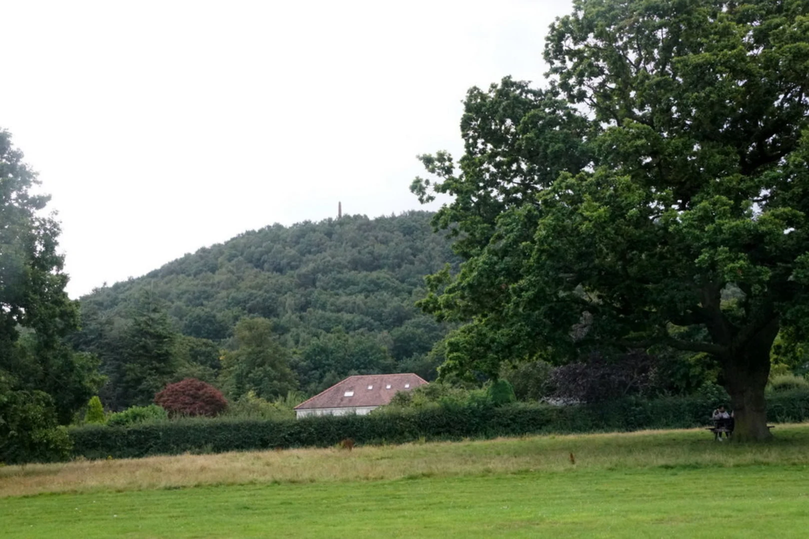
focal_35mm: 42
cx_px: 404
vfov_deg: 31.9
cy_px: 270
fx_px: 944
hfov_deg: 46.4
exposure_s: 1/1250
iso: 3200
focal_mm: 28
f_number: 9
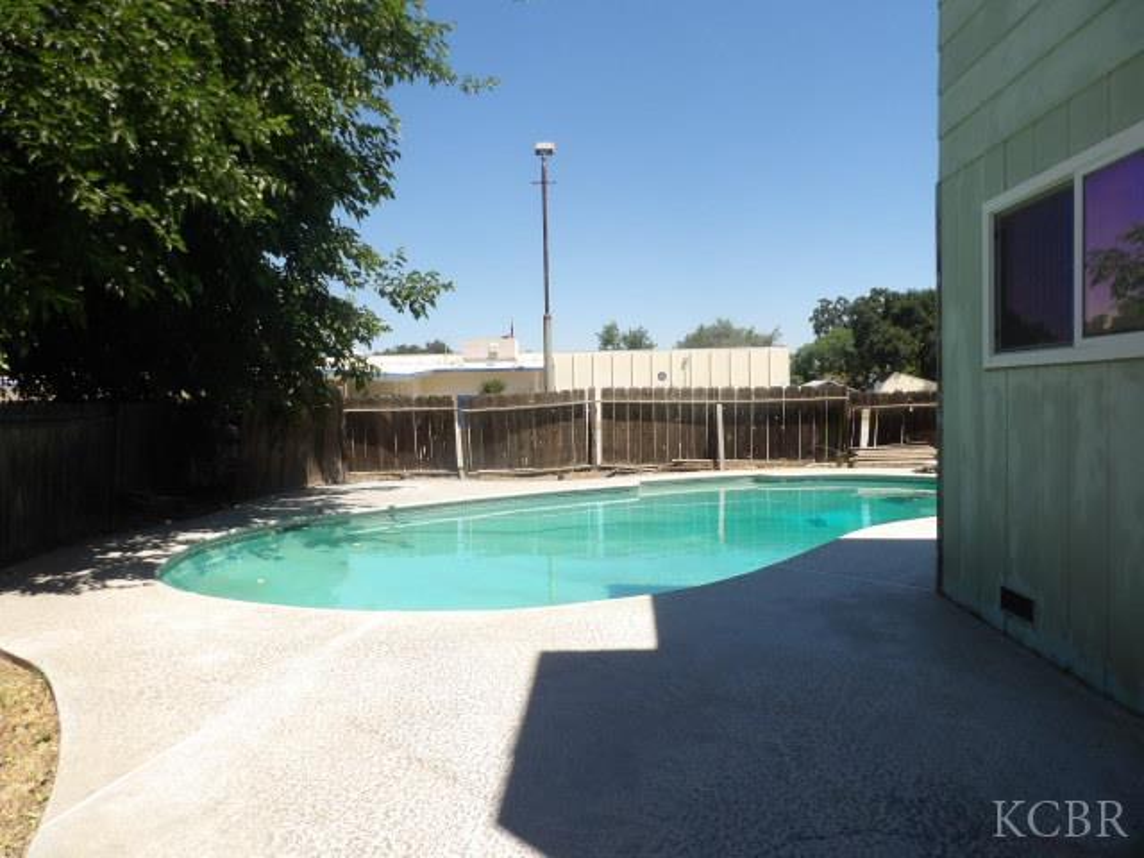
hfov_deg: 71.6
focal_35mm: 24
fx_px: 793
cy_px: 429
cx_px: 572
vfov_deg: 56.8
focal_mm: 4.3
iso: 100
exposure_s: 1/1399
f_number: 2.8
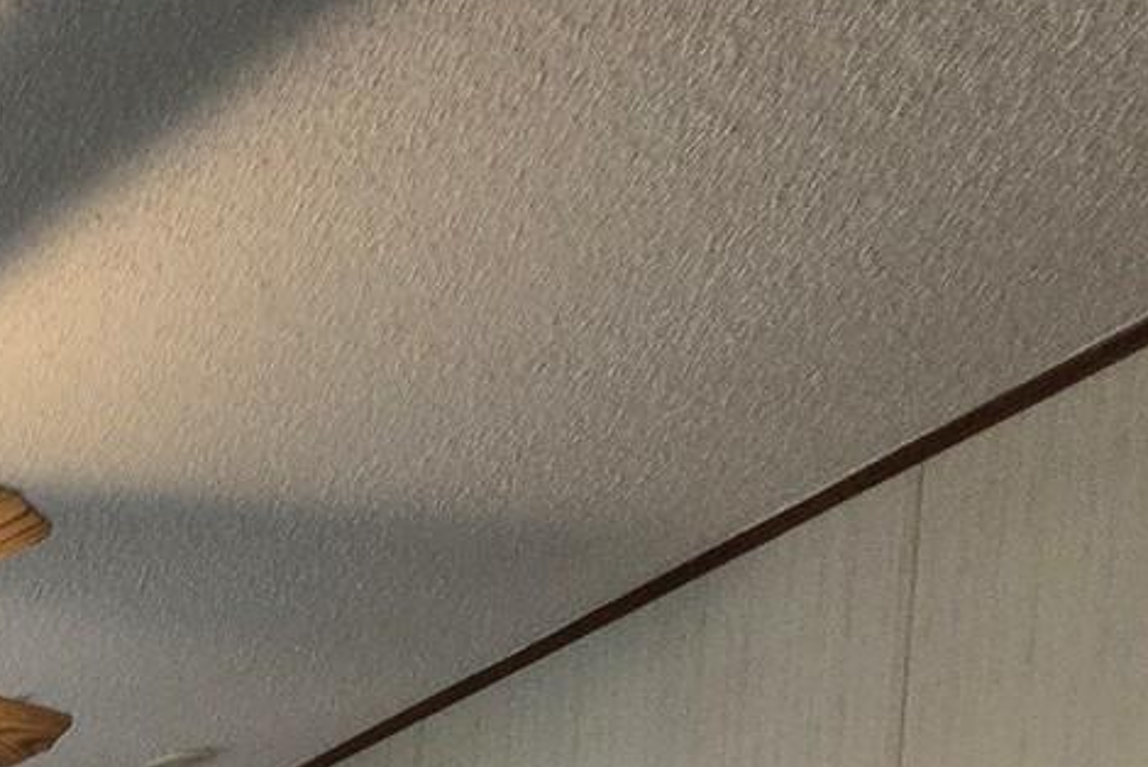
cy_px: 1400
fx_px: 1468
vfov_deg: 20.3
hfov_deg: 29.1
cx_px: -525
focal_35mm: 46
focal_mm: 2.2
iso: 160
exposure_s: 1/60
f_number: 2.2
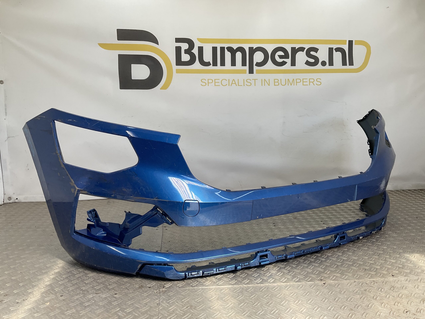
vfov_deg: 48.2
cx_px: 212
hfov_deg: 61.7
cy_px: 160
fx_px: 356
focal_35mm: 29
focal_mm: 3
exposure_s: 1/256
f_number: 1.8
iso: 16
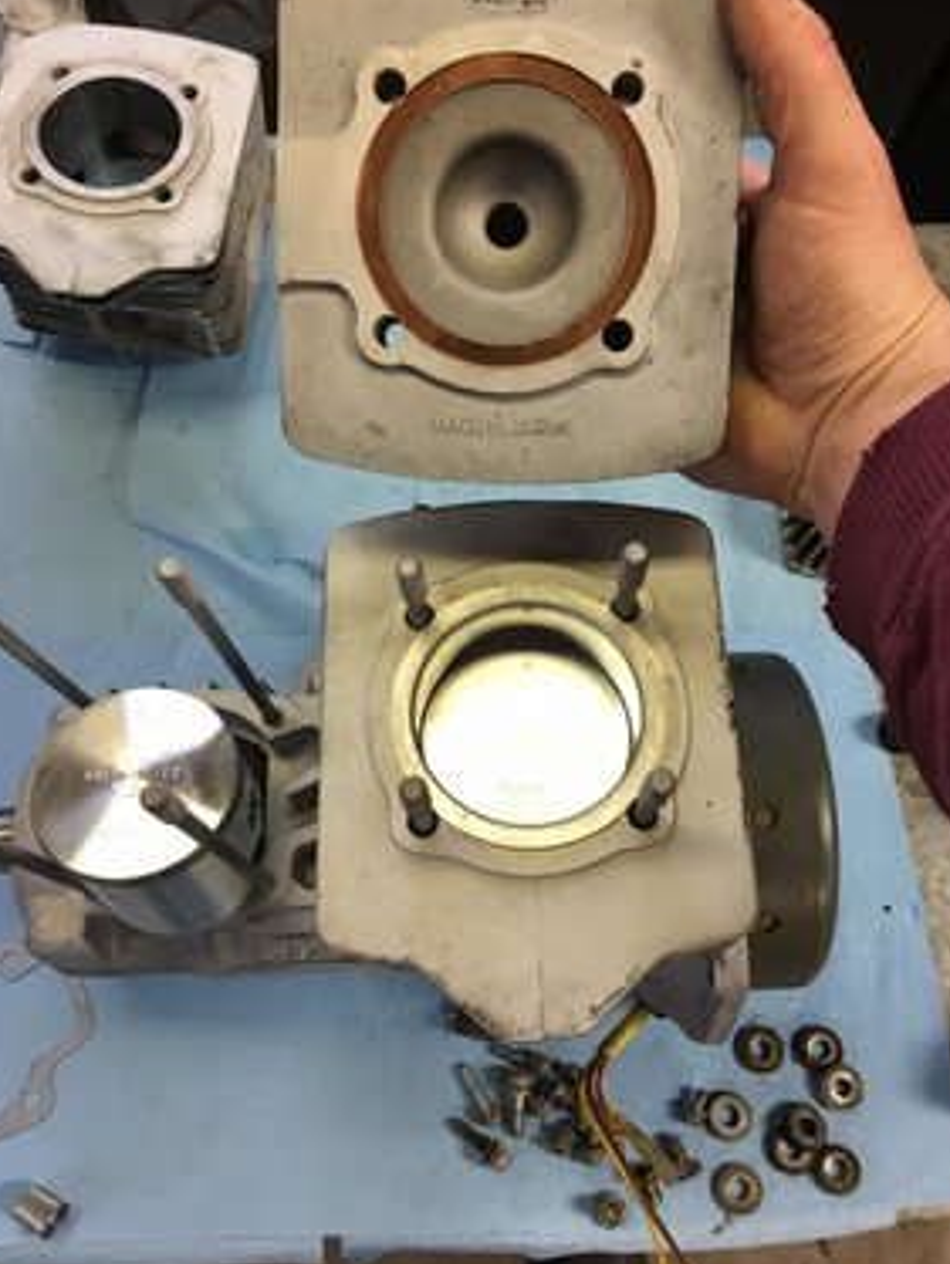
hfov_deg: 45.5
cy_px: 608
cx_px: 483
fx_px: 1133
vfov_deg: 58.3
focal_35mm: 31
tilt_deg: -65.6
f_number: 2.2
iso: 32
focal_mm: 4.15
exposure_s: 1/30
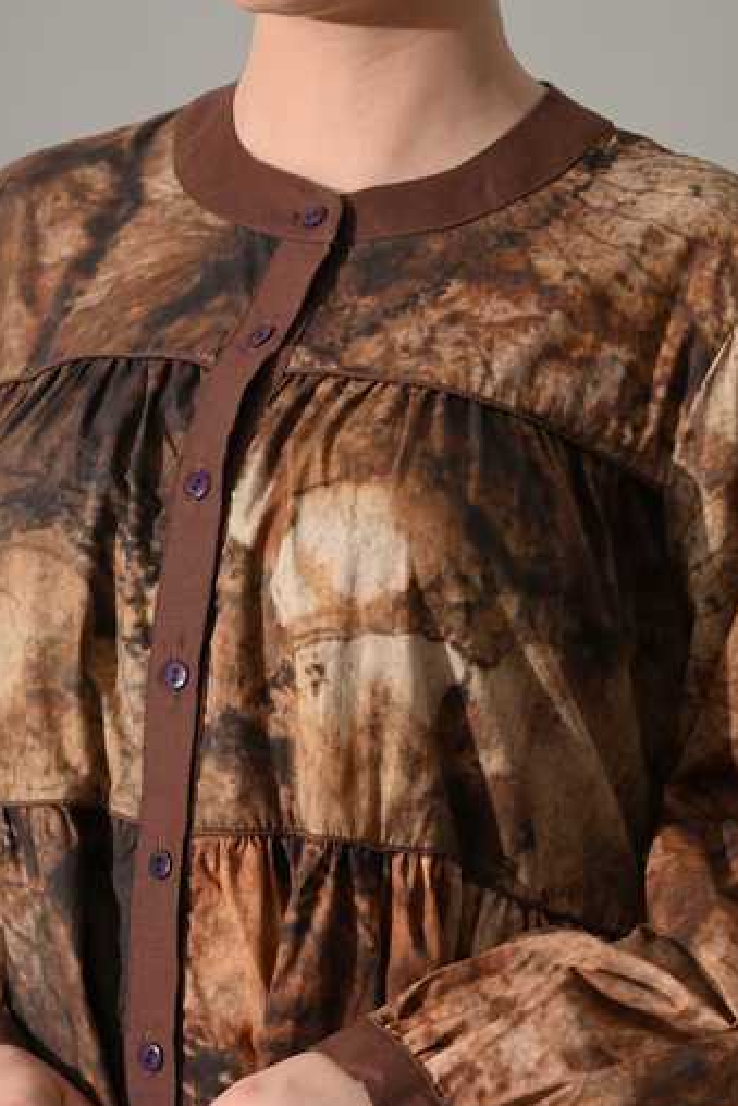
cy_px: 554
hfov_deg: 14.6
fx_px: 2888
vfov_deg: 21.7
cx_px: 372
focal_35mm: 94
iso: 160
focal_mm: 91
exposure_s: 1/160
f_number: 8
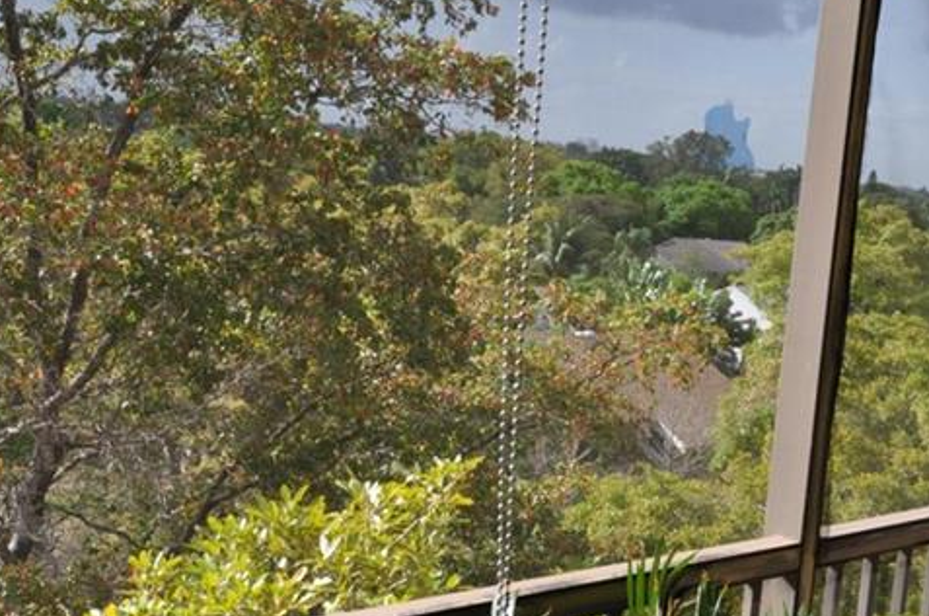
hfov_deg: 32.4
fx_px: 1494
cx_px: 876
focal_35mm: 58
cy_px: 416
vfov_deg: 23.2
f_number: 10
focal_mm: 18
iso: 200
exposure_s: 1/100
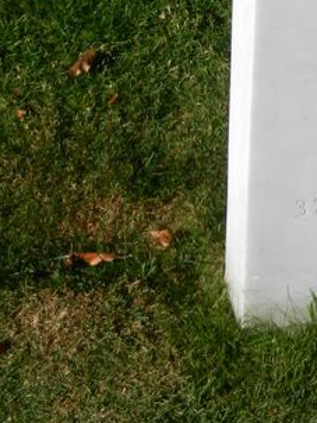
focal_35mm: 119
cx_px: 268
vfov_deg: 15.9
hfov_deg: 12.4
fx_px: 1454
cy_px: -98
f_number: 4.2
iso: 160
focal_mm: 8.2
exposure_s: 1/1600
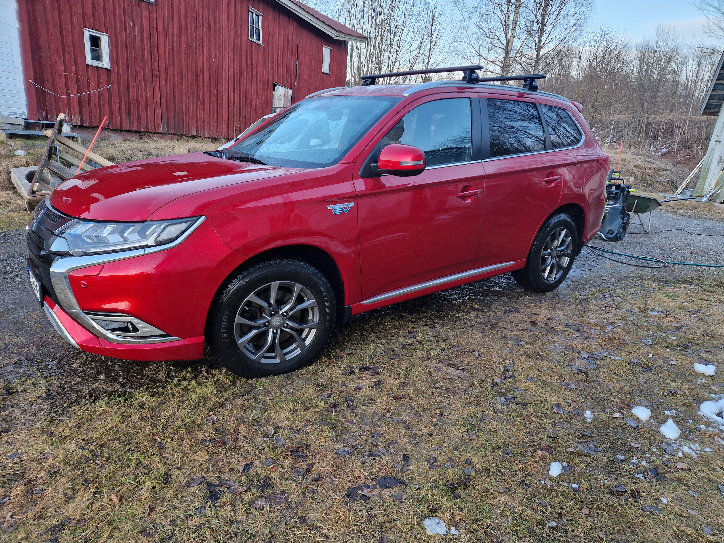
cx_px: 362
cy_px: 272
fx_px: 481
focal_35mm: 23
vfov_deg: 58.9
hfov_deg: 73.9
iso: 200
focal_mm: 5.4
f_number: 1.8
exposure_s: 1/180
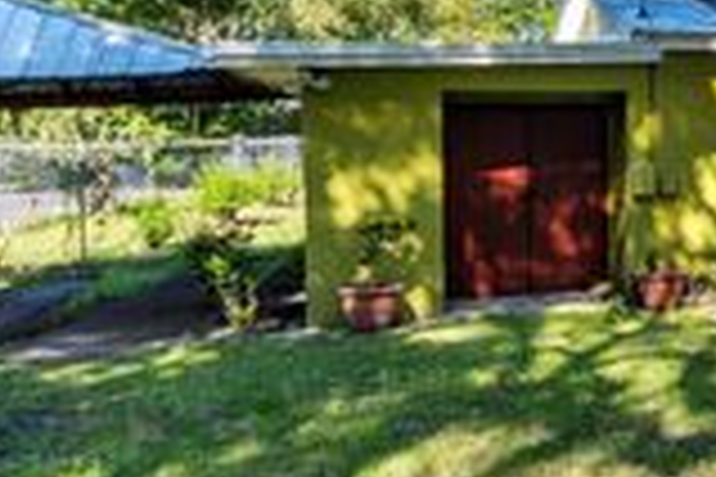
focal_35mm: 43
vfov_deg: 31.2
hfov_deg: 37.5
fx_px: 847
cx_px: 806
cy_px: 146
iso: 100
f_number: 10
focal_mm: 9
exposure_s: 1/60
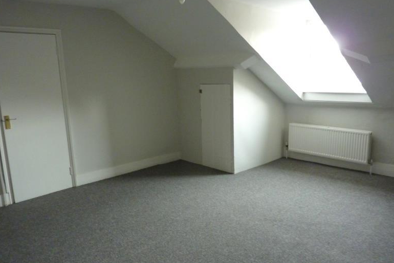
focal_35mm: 27
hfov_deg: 67.3
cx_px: 190
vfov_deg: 48.0
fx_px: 296
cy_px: 129
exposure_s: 1/15
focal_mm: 4.1
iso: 400
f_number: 3.3
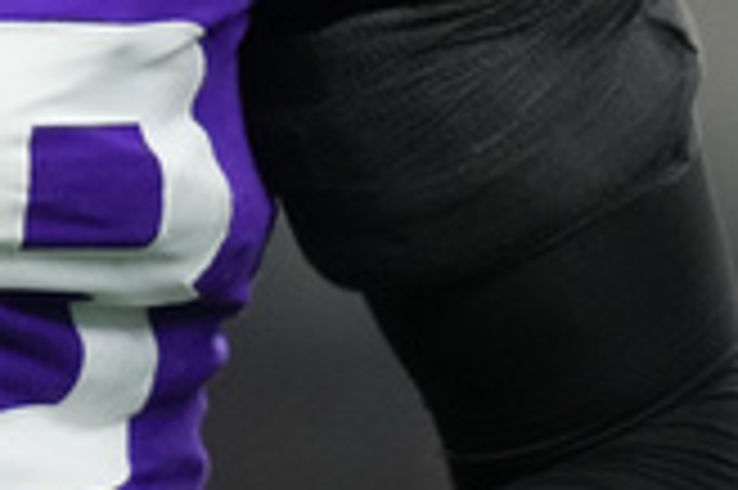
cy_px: -144
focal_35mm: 2503
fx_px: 51259
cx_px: -333
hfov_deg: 0.8
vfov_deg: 0.5
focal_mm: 400
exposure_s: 1/2500
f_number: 2.8
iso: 4000
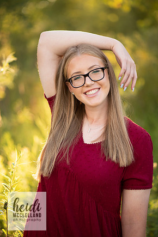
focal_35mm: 88
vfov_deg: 23.1
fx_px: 579
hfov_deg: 15.5
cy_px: 115
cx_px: 81
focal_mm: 85
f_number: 1.8
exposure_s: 1/400
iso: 125
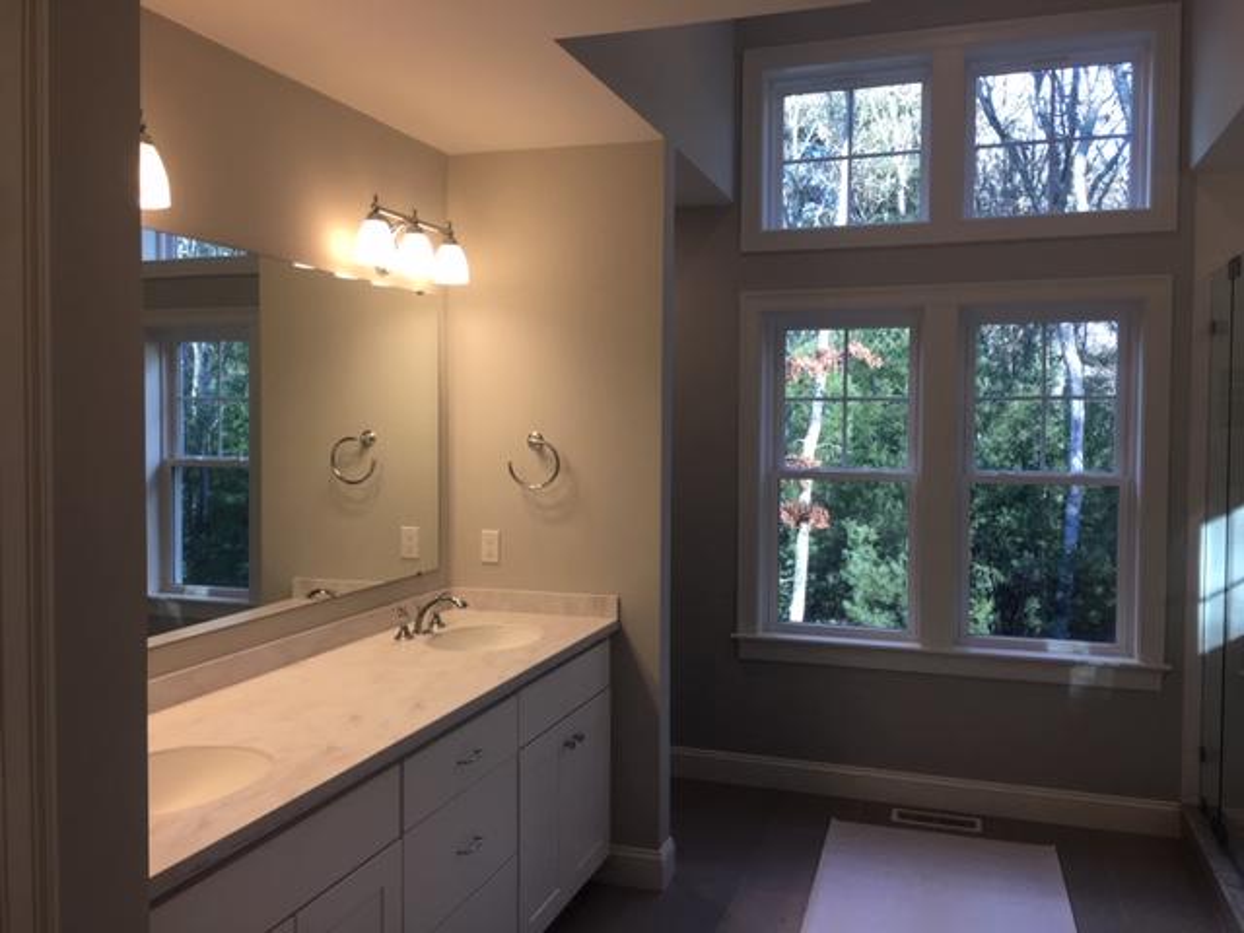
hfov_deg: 61.7
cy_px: 466
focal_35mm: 29
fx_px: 1042
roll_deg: -0.5
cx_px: 622
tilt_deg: -1.6
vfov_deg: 48.2
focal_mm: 4.15
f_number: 2.2
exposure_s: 1/120
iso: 40
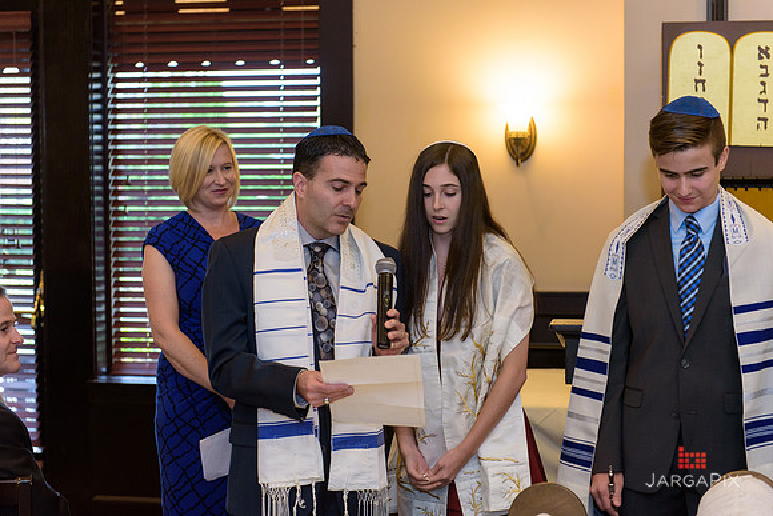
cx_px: 386
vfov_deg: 19.5
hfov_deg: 28.8
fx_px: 1503
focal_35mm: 70
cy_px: 258
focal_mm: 70
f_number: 3.2
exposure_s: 1/125
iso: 1250
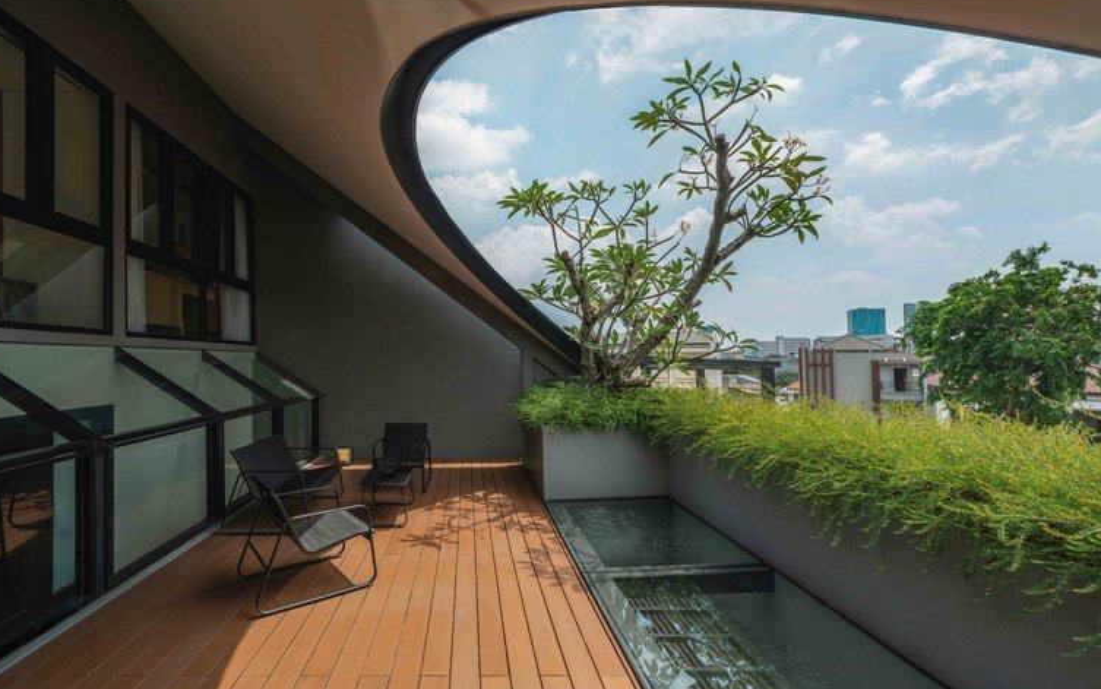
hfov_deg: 109.3
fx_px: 390
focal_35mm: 13
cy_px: 322
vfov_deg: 82.8
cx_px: 564
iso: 100
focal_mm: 12
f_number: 11
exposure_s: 1/160
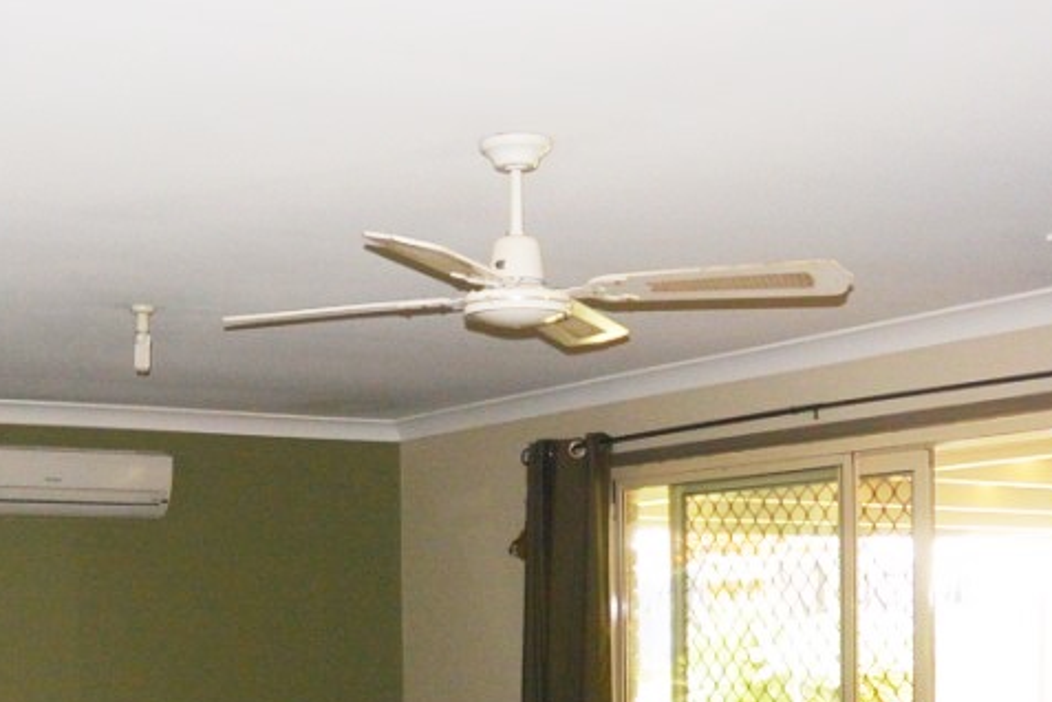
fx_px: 1695
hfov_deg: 34.1
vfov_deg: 22.4
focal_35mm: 58
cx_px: 344
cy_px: 710
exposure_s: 1/60
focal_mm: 10
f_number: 3.5
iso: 280
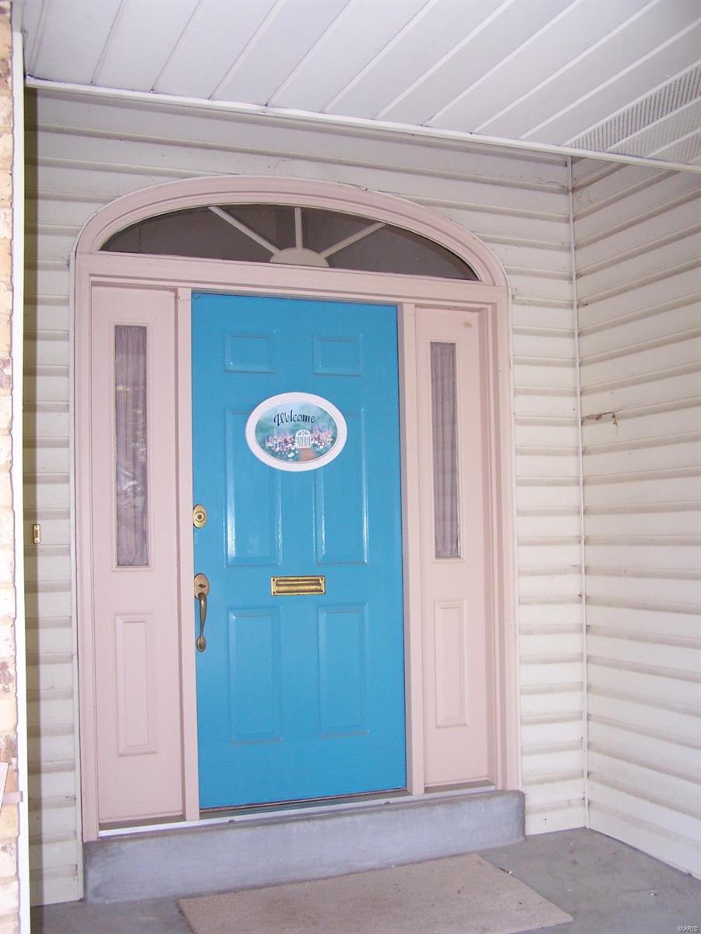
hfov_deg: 37.7
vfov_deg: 49.0
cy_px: 467
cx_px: 350
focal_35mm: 38
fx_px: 1026
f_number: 2.8
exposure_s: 1/60
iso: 140
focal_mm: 6.3
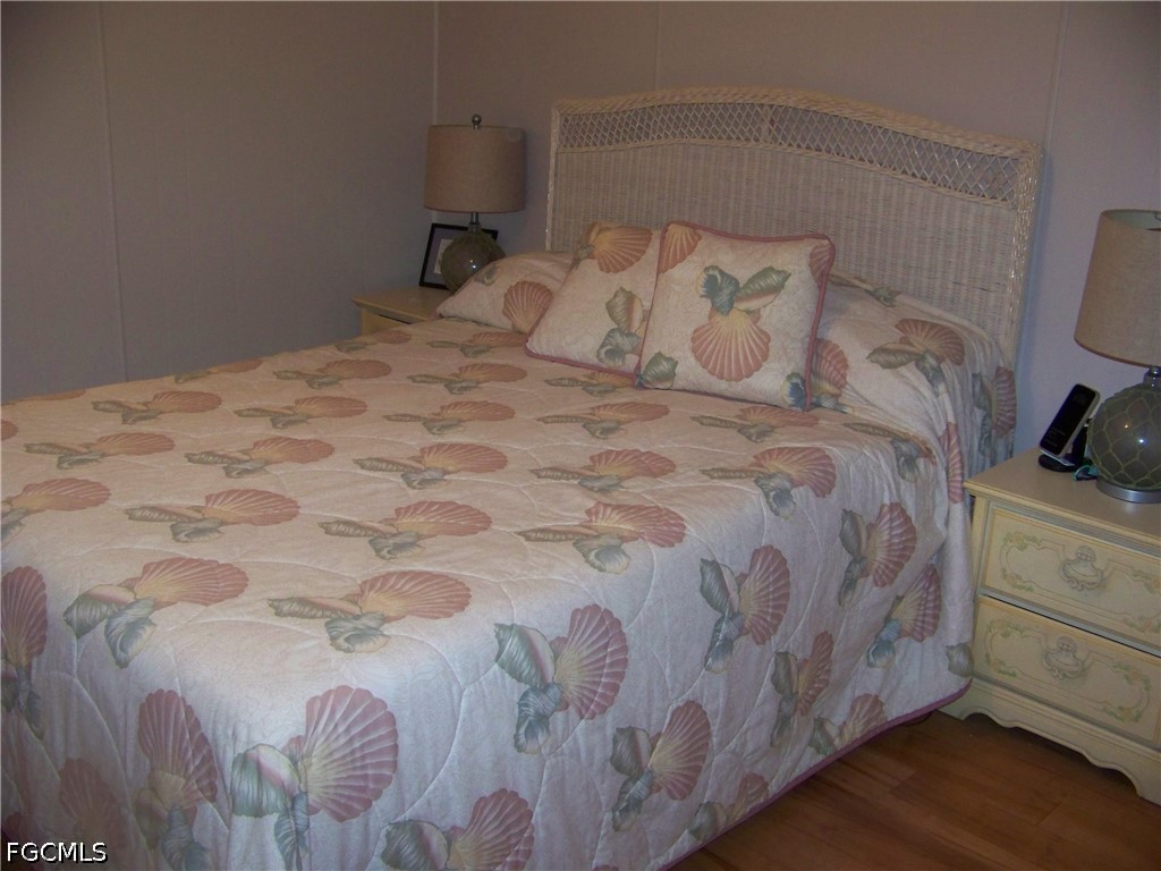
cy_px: 436
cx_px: 580
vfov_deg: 39.7
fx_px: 1207
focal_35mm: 36
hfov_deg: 51.4
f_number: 2.8
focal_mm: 5.85
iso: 200
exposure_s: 1/30
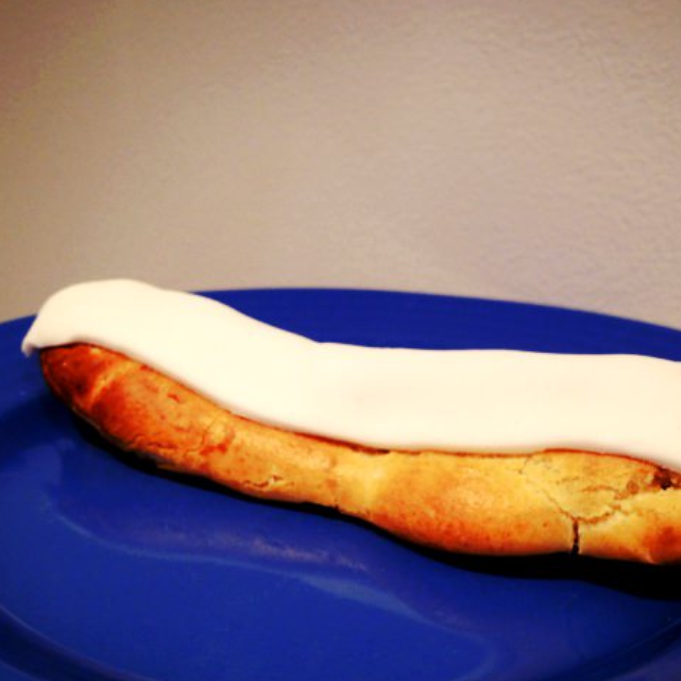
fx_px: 935
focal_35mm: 42
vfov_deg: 40.0
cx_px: 434
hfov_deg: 39.7
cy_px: 340
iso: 80
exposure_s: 1/20
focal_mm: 4.28
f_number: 2.4
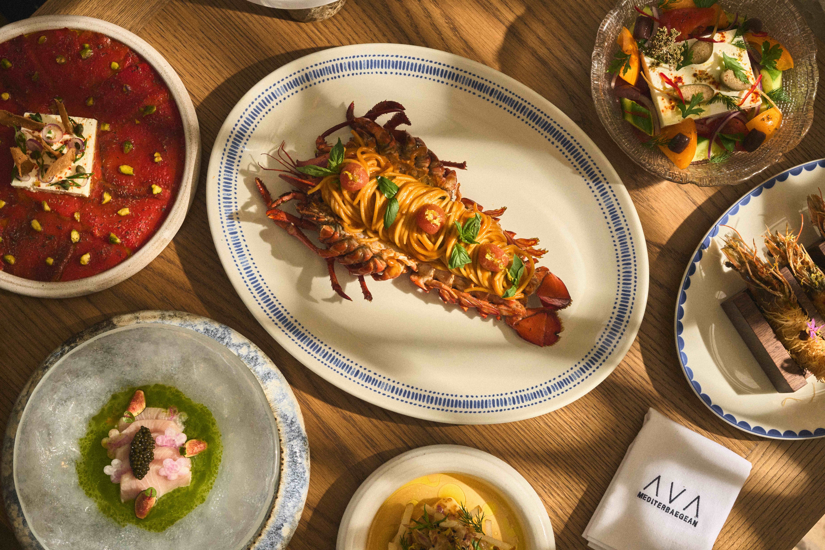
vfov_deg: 27.0
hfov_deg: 39.6
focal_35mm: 50
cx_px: 412
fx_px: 1146
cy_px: 275
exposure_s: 1/160
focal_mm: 50
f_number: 10
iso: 1250
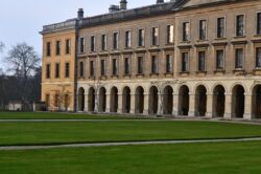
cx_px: 167
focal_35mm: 69
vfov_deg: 19.5
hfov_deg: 29.1
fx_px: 500
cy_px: 133
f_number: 16
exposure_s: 1/125
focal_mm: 18
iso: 800
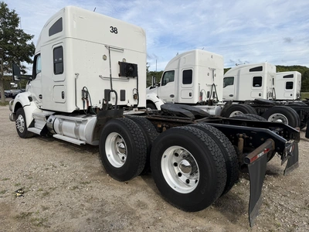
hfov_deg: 71.6
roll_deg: +0.4
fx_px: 214
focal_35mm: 24
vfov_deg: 56.8
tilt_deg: -6.4
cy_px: 116
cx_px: 154
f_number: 1.78
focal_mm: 6.76
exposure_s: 1/3953
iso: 80
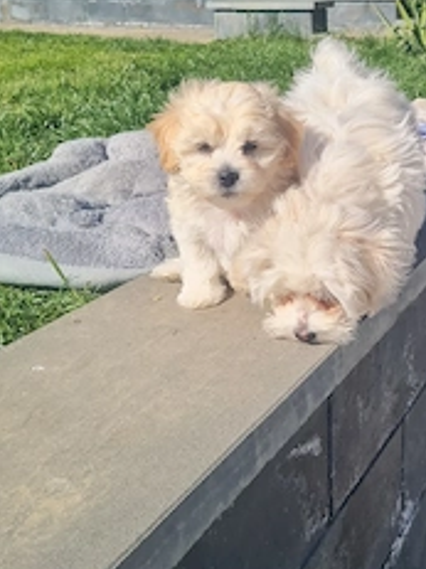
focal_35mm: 45
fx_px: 739
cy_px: 251
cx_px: 323
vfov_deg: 42.0
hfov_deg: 31.5
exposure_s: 1/2500
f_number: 1.8
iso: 50
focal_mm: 5.4
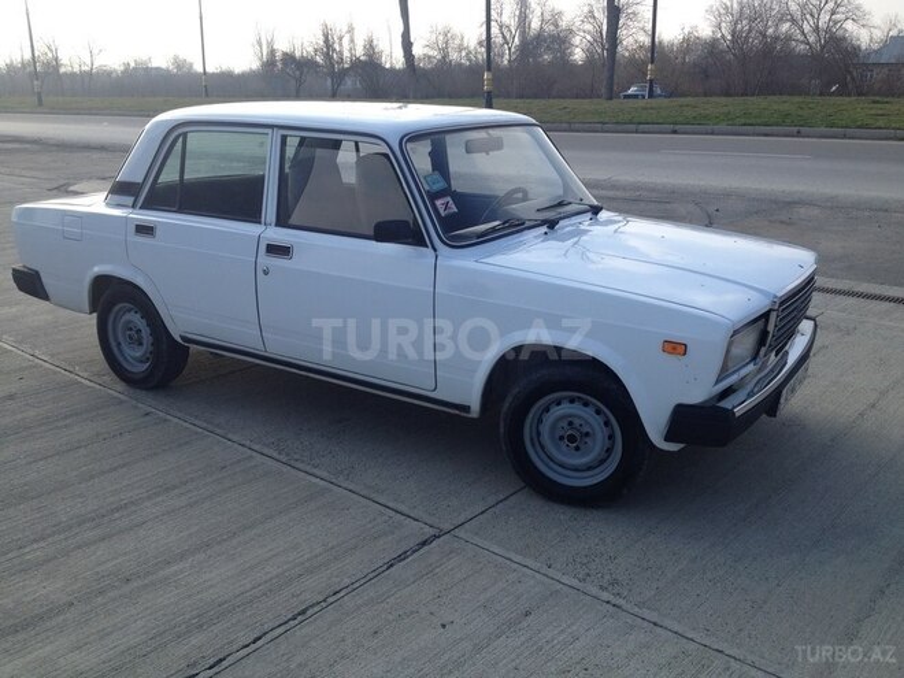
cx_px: 452
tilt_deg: -18.9
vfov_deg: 40.7
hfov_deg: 52.6
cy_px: 339
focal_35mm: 35
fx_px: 914
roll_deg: +1.9
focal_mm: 4.28
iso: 50
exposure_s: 1/800
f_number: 2.4
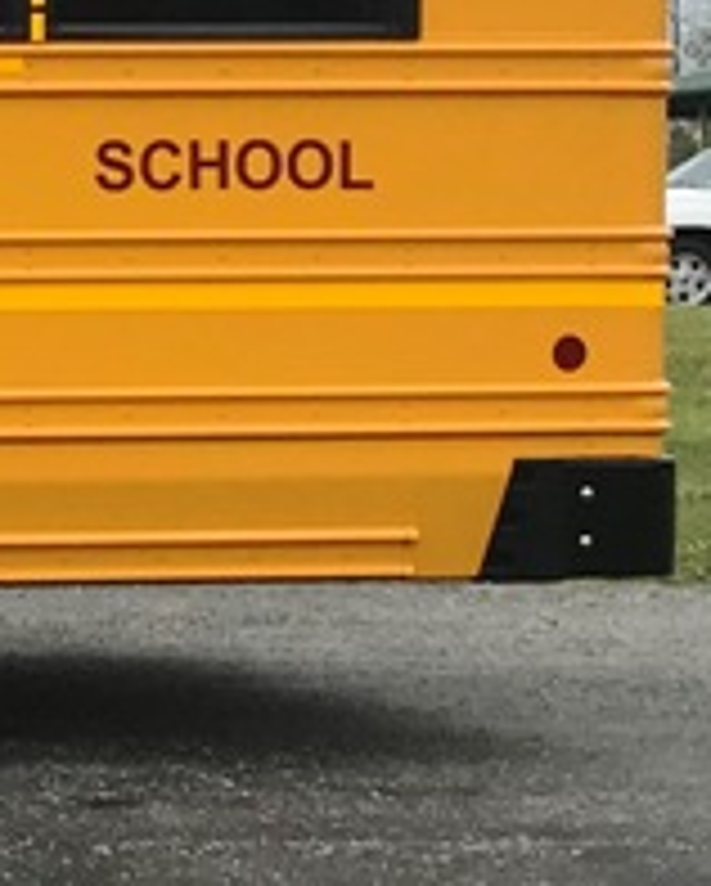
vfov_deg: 13.5
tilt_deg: +1.2
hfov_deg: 9.6
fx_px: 3729
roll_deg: -0.5
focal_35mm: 142
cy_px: 315
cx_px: -1048
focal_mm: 3.99
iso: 20
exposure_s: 1/1520
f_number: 1.8
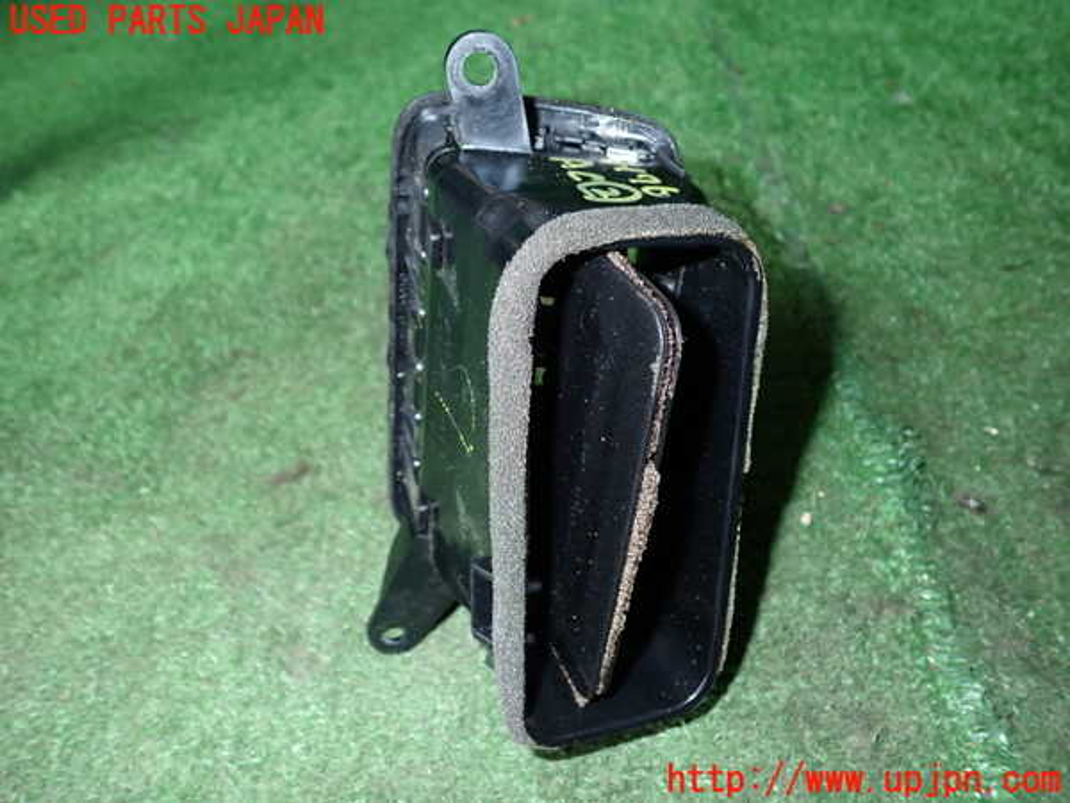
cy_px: 402
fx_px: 927
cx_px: 535
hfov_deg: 60.0
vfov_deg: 46.8
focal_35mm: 30
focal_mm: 5.4
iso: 200
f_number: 6.3
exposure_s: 1/30
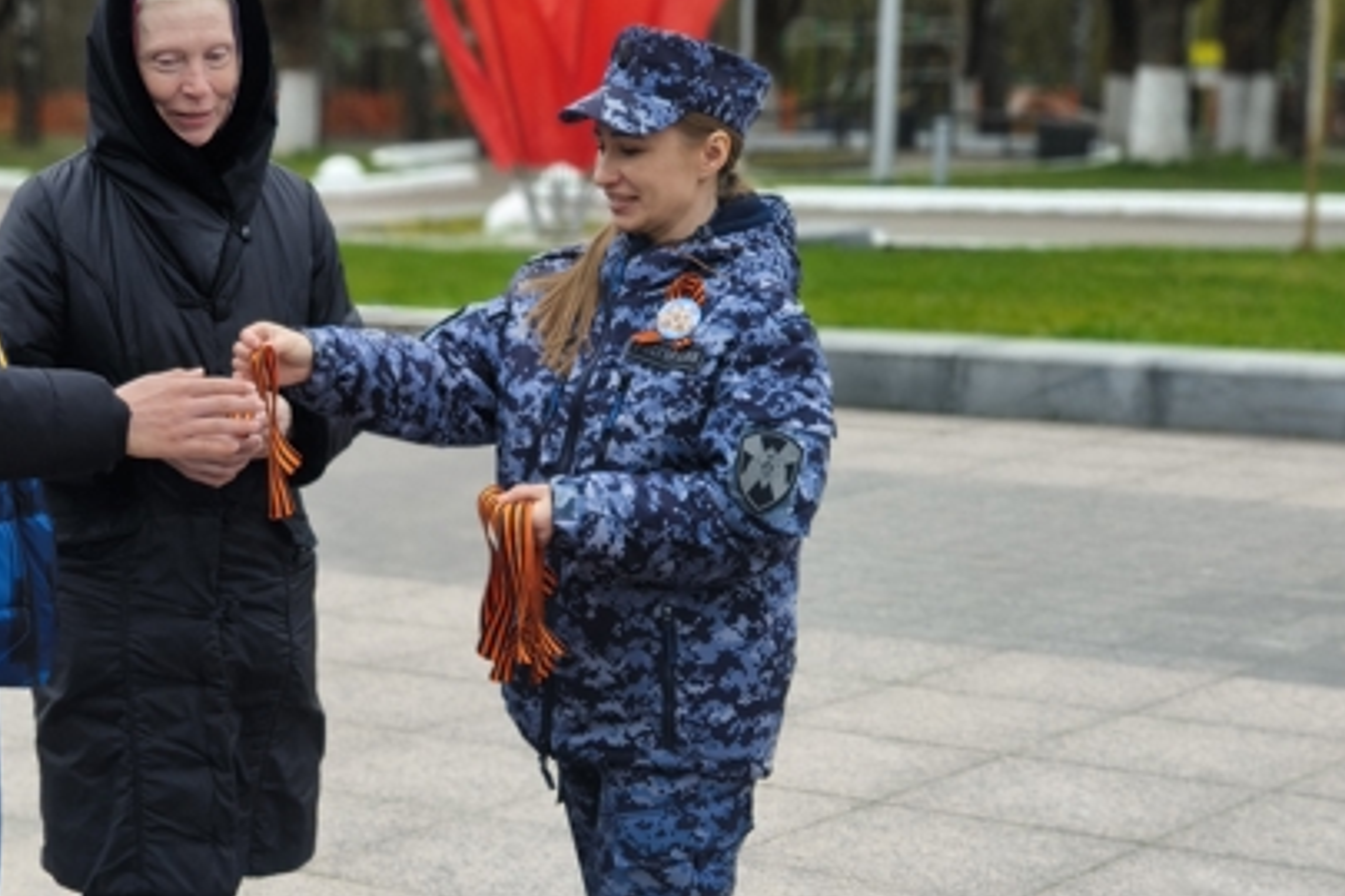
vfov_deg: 15.7
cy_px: 478
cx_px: 296
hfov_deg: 23.1
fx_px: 3250
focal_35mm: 87
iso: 500
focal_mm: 7.1
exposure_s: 1/1225
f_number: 4.5
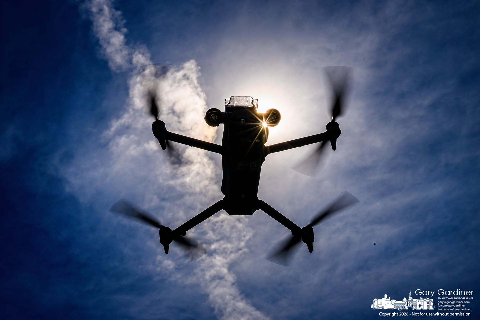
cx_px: 240
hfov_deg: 28.8
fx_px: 933
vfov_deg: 19.5
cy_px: 160
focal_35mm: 70
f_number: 22
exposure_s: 1/1000
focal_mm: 70
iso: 160
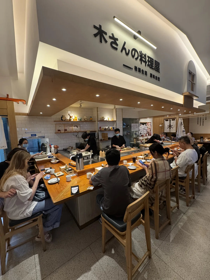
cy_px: 140
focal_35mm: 14
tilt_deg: -5.0
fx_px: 113
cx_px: 105
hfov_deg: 85.7
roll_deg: +2.2
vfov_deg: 102.1
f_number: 2.2
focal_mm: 2.22
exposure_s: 1/100
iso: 320
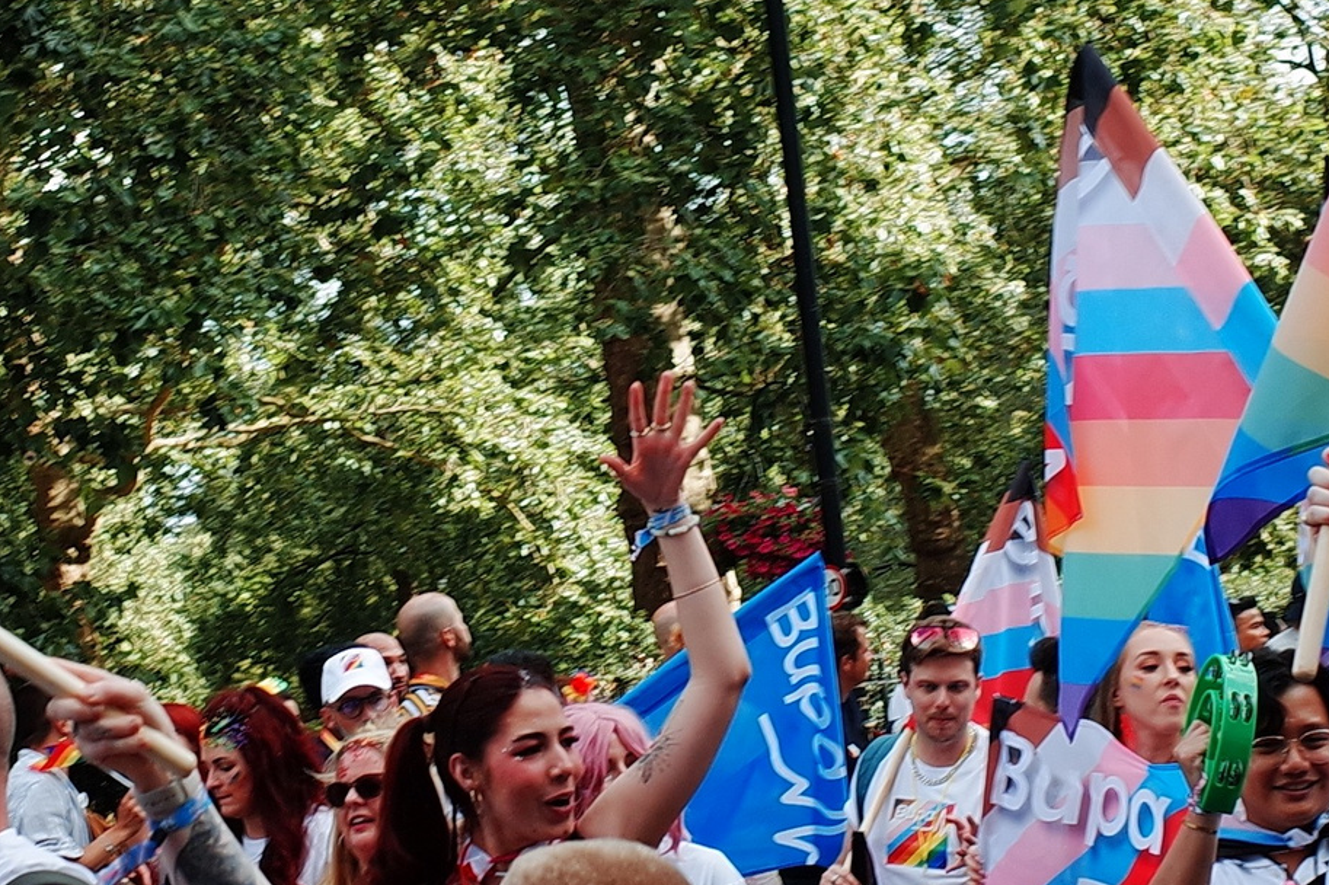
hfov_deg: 20.8
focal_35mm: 98
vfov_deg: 13.9
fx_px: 3616
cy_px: 240
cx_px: 544
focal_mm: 18.3
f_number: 3.5
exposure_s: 1/250
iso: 100
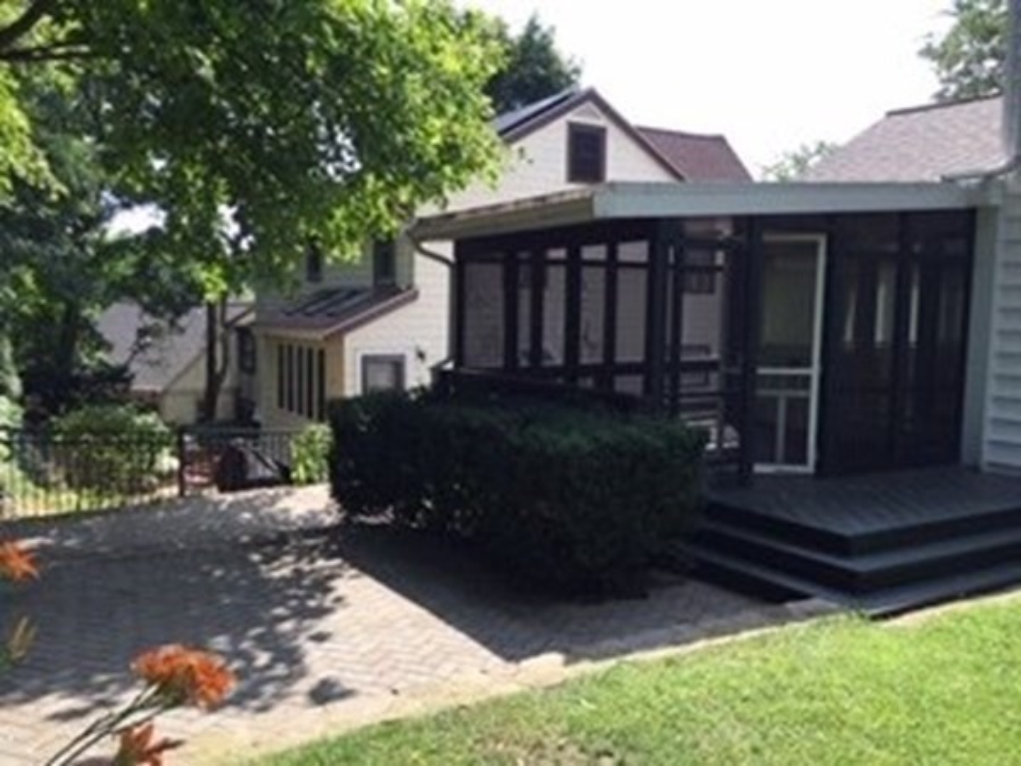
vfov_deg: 48.2
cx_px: 510
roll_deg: -2.2
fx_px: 855
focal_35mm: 29
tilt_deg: -3.9
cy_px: 383
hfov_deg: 61.7
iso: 32
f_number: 2.2
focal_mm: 4.15
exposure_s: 1/581
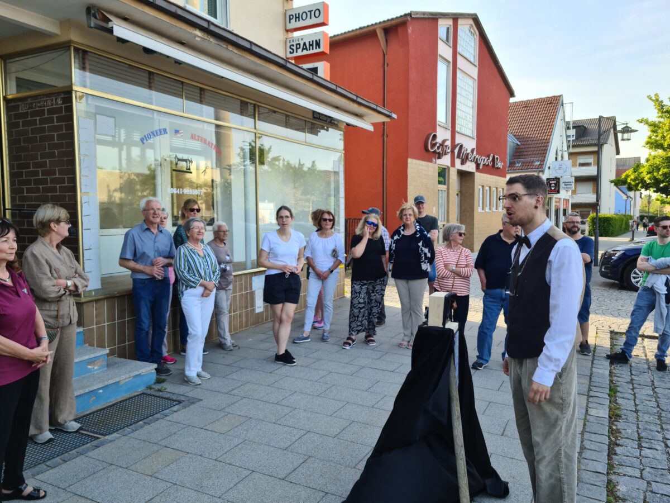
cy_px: 252
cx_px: 335
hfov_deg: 65.3
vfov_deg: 51.4
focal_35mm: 27
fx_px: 523
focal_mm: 5.9
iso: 25
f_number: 2
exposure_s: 1/120
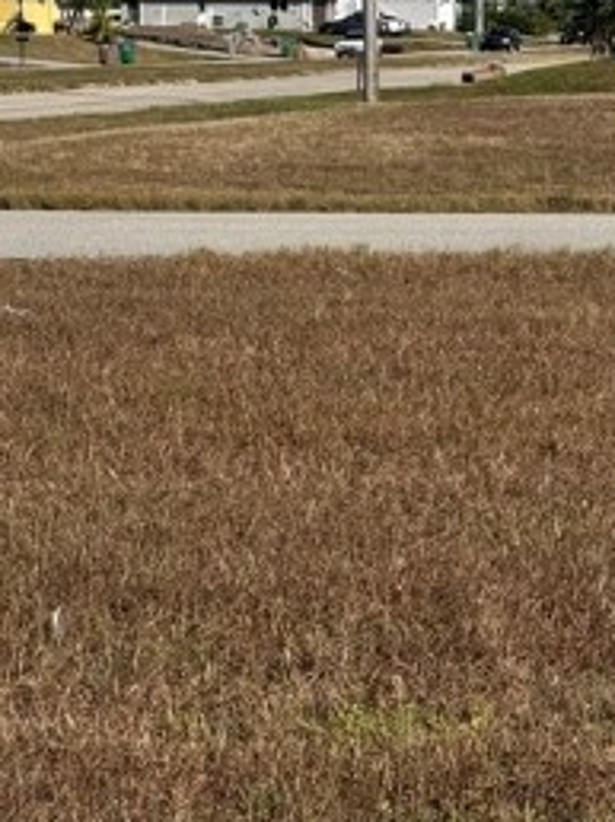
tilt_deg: -2.4
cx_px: 0
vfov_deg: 13.8
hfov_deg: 10.3
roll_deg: +0.6
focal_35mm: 143
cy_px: 178
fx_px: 3393
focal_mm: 6.76
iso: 64
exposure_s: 1/7937
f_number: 1.78
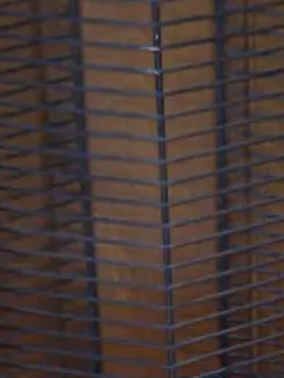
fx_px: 1891
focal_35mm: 173
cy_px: 417
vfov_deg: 11.3
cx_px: 294
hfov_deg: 8.5
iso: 2000
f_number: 4.1
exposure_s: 1/60
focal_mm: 19
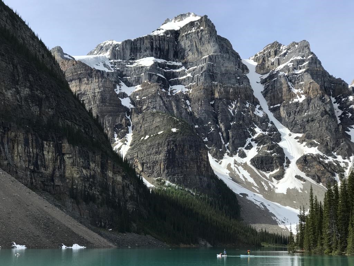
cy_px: 133
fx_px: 583
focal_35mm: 57
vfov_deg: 25.7
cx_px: 177
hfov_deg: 33.8
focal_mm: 6.6
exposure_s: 1/736
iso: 20
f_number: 2.8
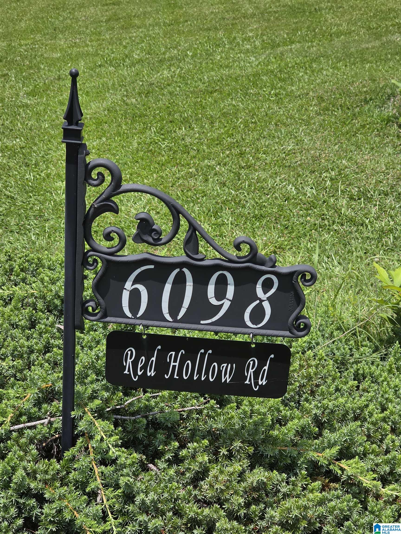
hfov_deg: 21.3
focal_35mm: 69
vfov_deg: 28.2
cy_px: 267
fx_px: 1066
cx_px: 200
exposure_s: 1/2054
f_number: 2.4
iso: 50
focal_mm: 7.9
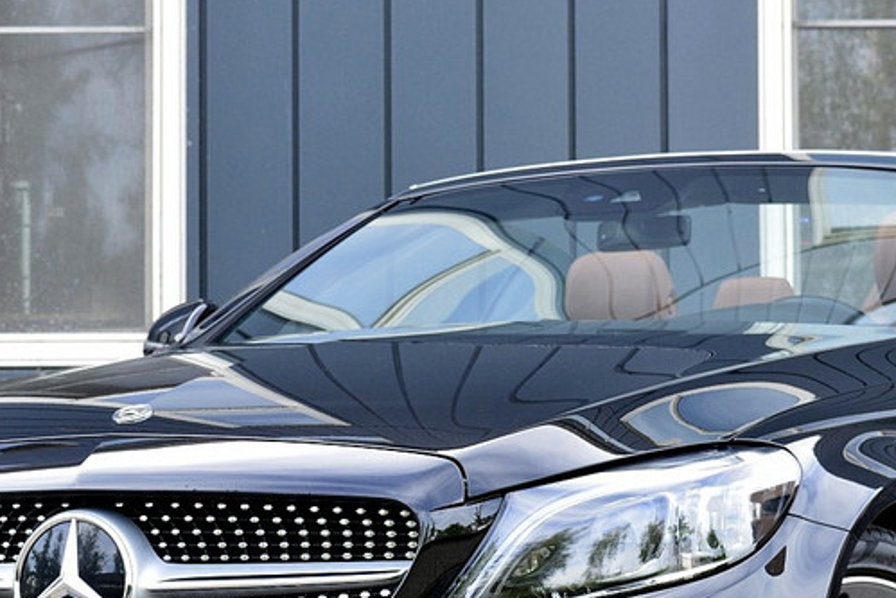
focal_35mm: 117
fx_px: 2913
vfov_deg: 11.7
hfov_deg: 17.5
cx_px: 492
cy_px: 502
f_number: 9
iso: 400
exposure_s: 1/100
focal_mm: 38
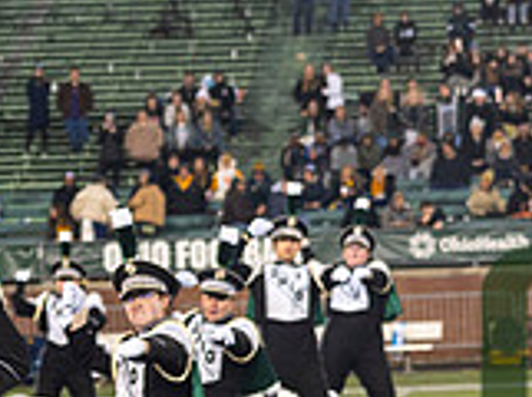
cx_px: 730
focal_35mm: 243
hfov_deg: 8.0
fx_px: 3726
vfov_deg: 6.1
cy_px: 400
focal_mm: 70
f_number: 2.8
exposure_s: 1/500
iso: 1000
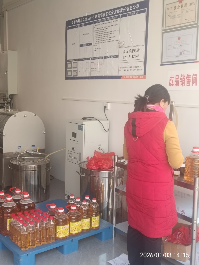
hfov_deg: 33.6
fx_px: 330
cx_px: 100
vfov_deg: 43.9
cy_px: 132
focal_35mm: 43
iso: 134
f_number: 1.8
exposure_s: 1/40
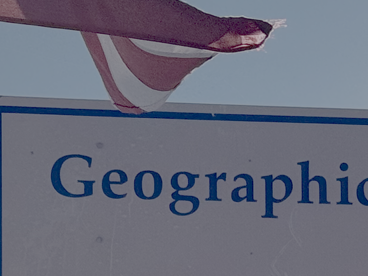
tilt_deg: +6.7
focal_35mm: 238
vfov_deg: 6.1
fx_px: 2531
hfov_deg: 8.3
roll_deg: +0.8
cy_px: 550
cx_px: 286
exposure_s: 1/15385
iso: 50
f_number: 1.78
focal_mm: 6.76
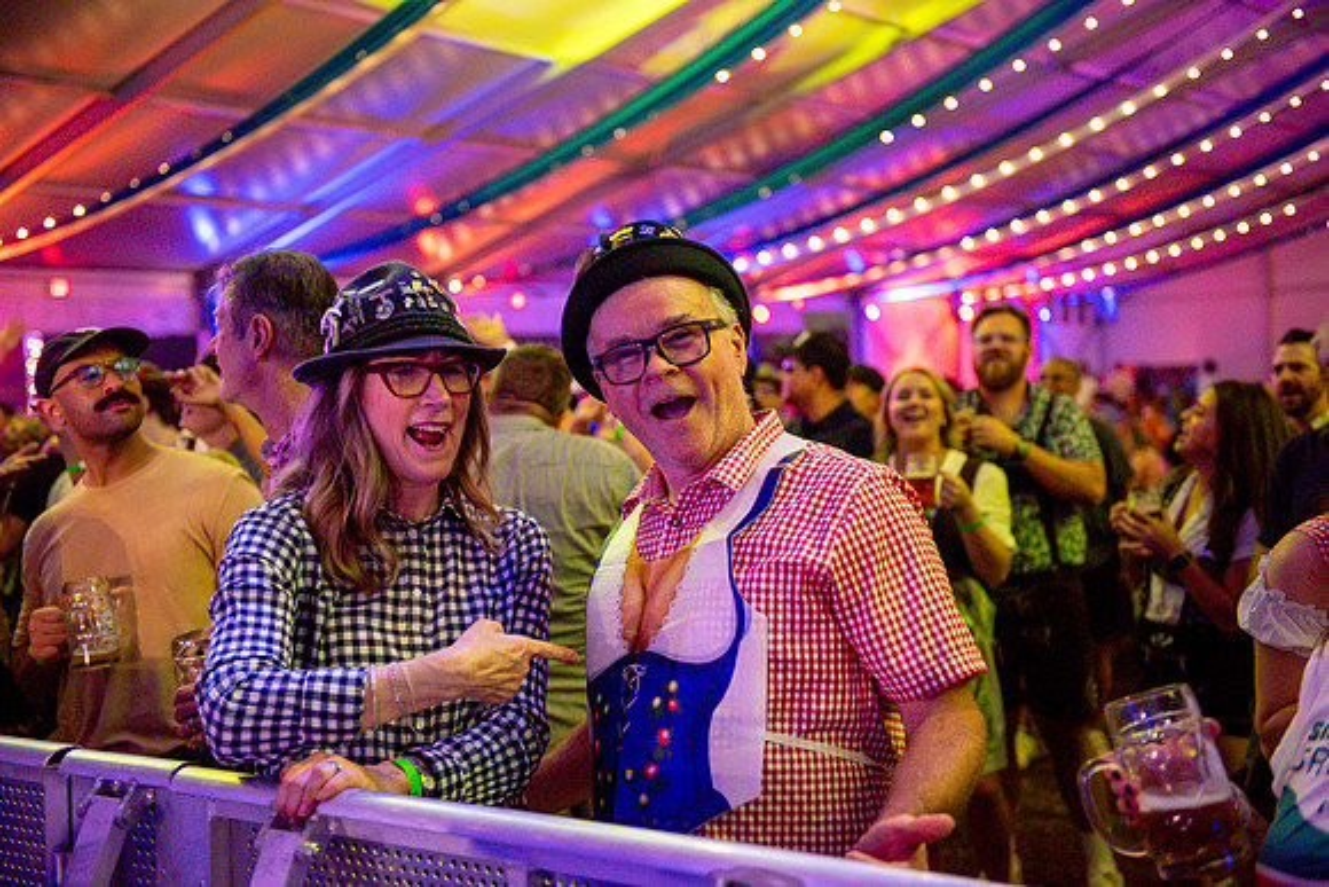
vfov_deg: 28.1
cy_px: 444
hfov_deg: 41.1
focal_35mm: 48
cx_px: 664
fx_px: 1772
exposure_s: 1/160
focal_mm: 48
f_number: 2.8
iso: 2500
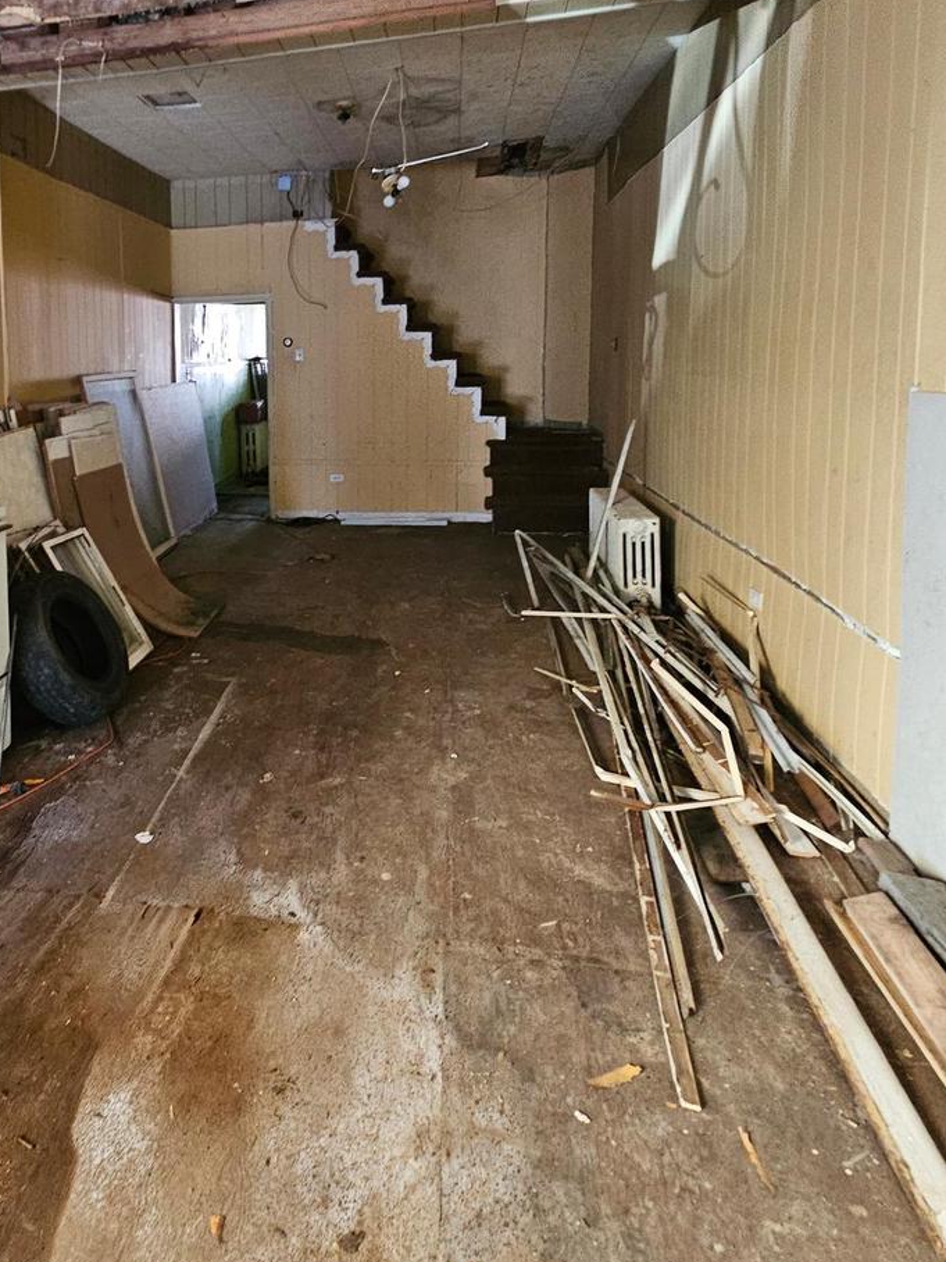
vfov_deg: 74.4
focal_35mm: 22
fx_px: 802
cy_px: 436
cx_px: 246
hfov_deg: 58.2
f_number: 2.2
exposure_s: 1/24
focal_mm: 2.2
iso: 640
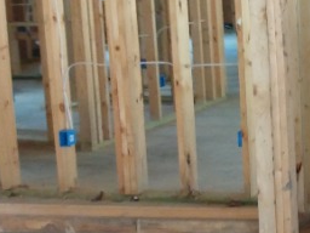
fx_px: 645
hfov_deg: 22.8
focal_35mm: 72
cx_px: 443
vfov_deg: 20.3
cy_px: 69
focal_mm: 3.54
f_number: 2
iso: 378
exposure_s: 1/30
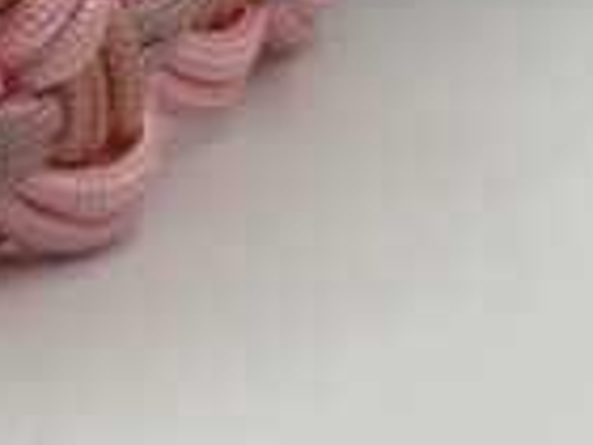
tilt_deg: -16.4
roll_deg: +2.3
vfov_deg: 7.1
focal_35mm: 206
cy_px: -259
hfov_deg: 9.1
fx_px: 3529
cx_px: -517
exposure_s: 1/2577
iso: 64
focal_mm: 6.76
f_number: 1.78
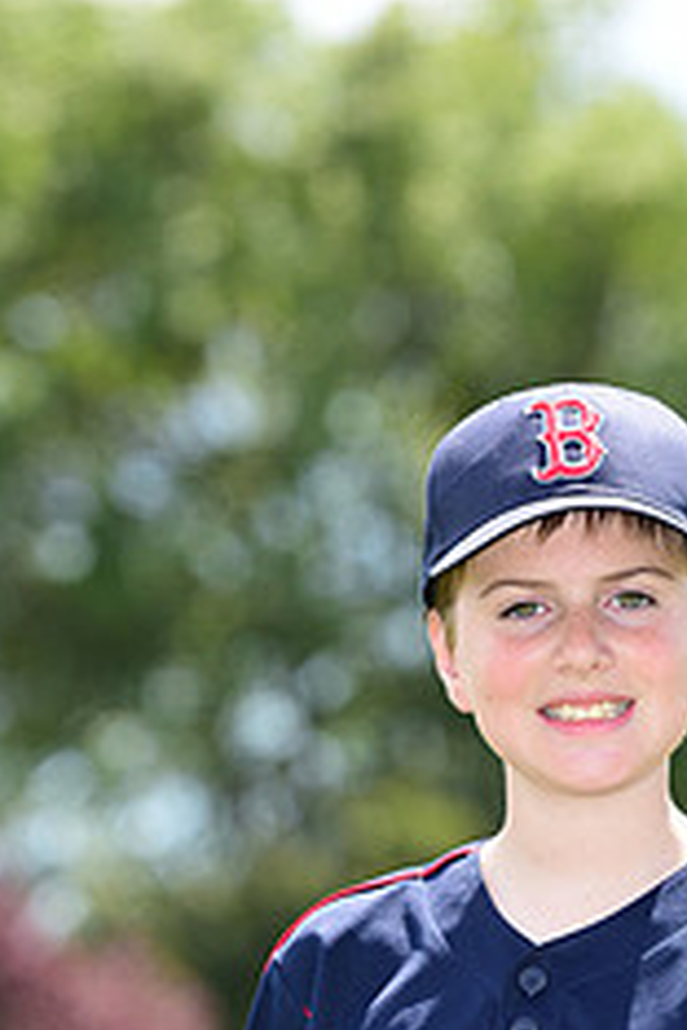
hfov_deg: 3.5
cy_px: 1197
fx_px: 11335
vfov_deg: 5.2
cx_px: 592
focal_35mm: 396
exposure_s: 1/320
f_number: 4.5
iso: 125
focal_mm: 160
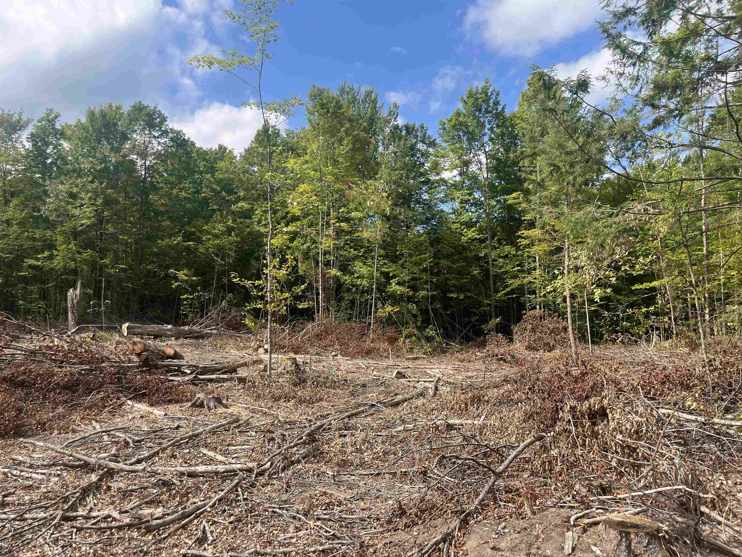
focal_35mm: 26
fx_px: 557
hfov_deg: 67.3
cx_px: 371
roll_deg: -0.2
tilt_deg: +5.9
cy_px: 278
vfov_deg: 53.1
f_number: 1.6
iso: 50
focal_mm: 5.1
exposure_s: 1/1890
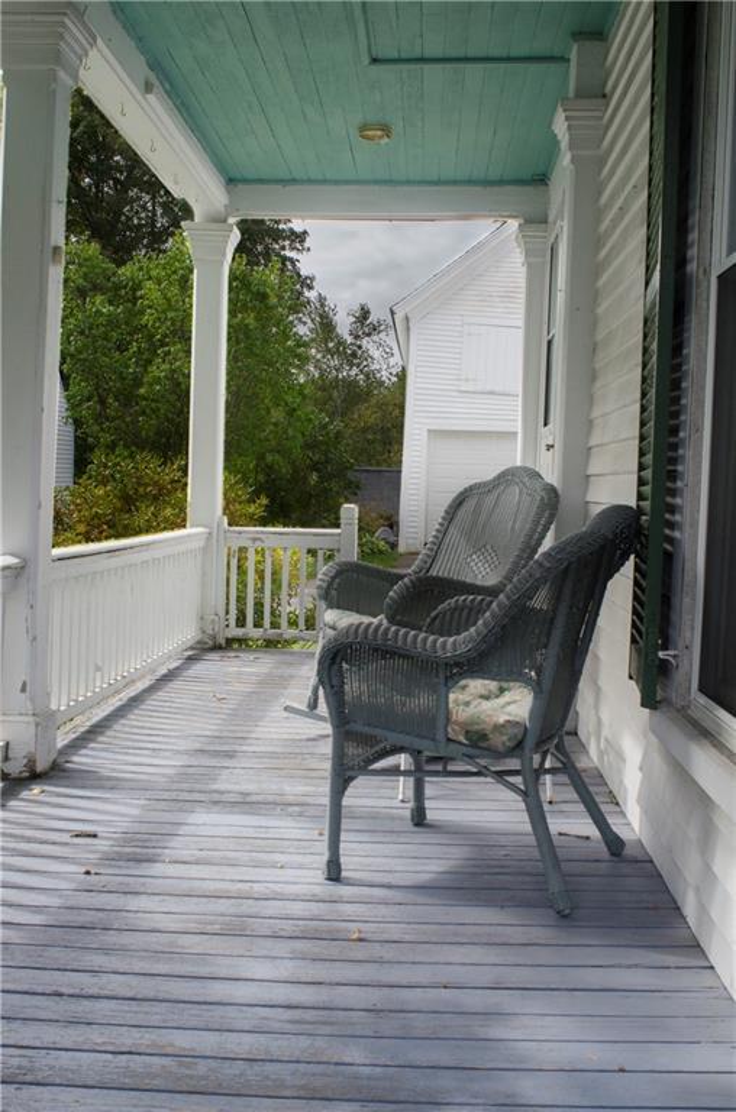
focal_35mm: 36
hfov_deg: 36.7
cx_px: 368
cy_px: 556
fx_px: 1110
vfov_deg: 53.2
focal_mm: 24
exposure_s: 1/200
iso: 200
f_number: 11
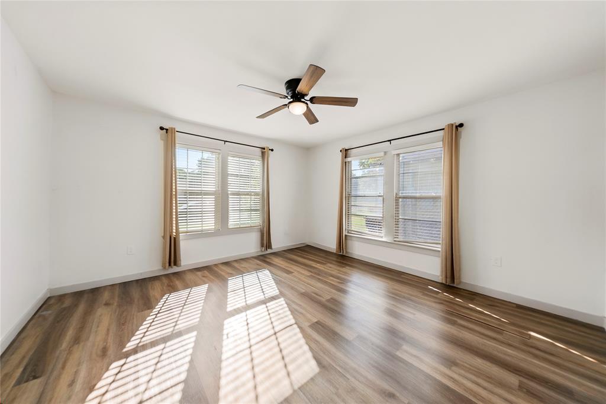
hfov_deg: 108.3
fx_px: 219
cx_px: 303
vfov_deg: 85.4
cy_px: 202
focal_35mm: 13
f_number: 13
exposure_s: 1/25
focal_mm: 13
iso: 200
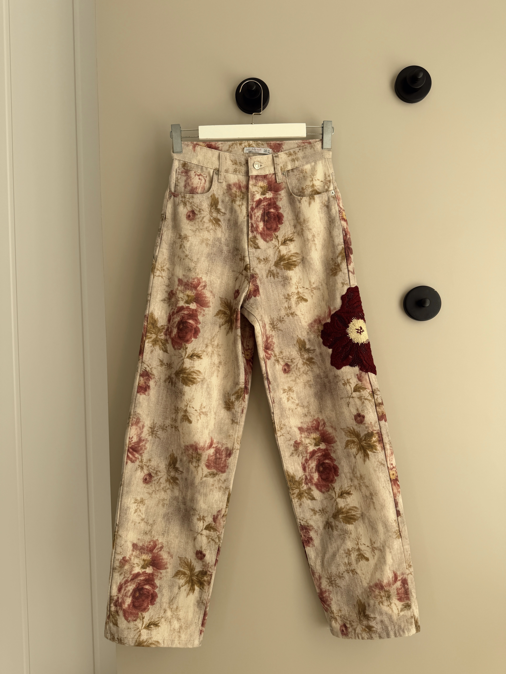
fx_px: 468
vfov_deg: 71.6
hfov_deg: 56.8
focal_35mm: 24
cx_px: 253
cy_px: 337
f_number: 1.78
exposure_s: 1/735
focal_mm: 6.76
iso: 80
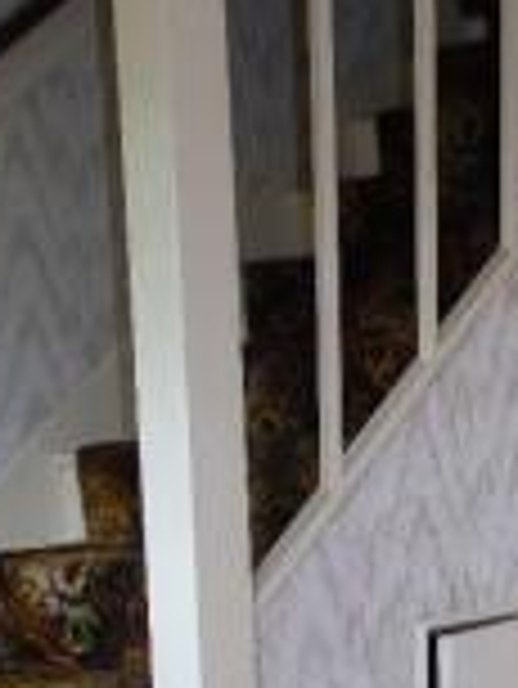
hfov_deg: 22.3
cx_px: 532
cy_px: 614
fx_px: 1255
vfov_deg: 29.5
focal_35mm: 63
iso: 200
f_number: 3.4
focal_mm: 4
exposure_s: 1/30
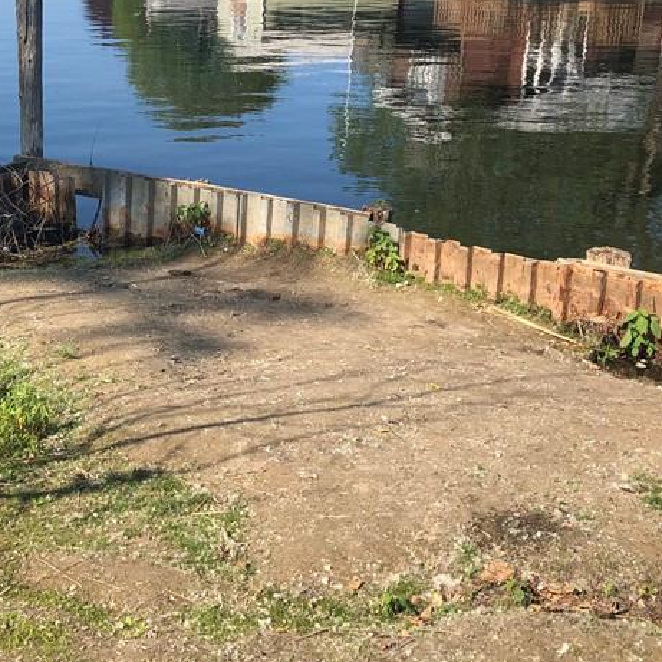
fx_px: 1190
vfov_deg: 30.9
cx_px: 105
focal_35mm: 55
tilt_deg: -17.0
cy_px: 246
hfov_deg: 30.1
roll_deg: +0.4
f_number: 1.8
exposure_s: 1/1263
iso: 20
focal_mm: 3.99
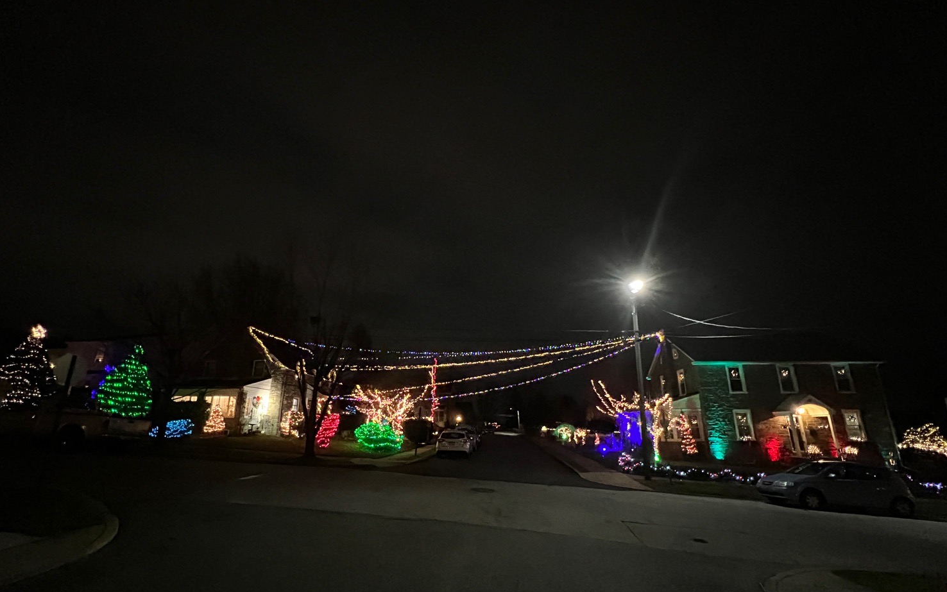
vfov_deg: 78.4
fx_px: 361
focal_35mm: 14
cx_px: 470
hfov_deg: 105.3
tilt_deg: +14.1
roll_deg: -0.3
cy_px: 329
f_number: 1.8
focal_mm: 1.57
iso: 2000
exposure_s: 1/24
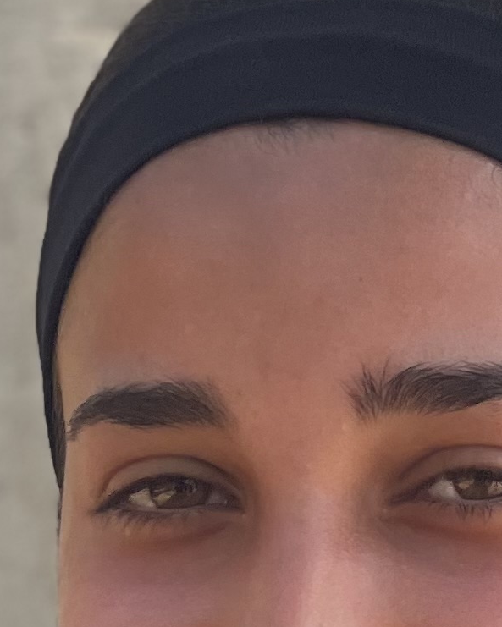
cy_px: 1044
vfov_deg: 4.7
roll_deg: -0.9
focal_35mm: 409
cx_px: 354
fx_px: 7594
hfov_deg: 3.8
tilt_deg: -3.7
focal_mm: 9
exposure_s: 1/153
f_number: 2.8
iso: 25
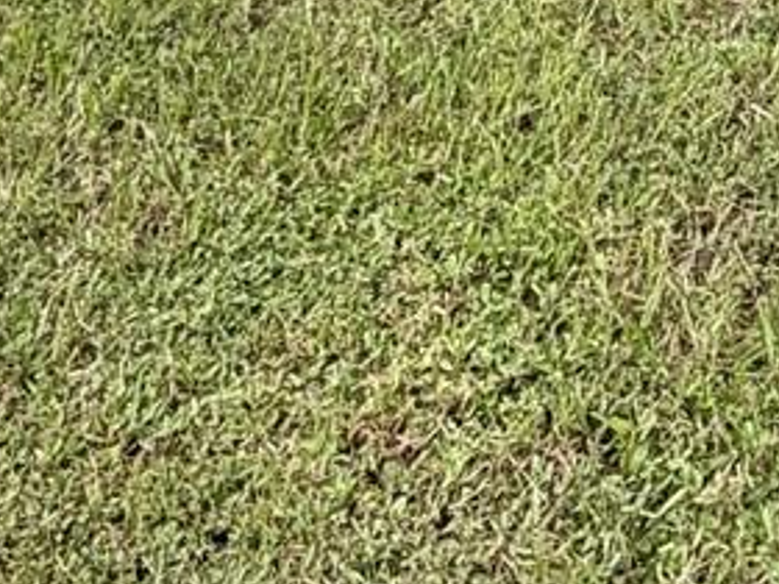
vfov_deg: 13.3
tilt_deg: -0.9
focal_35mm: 80
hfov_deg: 23.3
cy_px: -840
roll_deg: +0.2
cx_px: 801
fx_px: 1800
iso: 25
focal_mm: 2.22
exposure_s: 1/770
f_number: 2.2
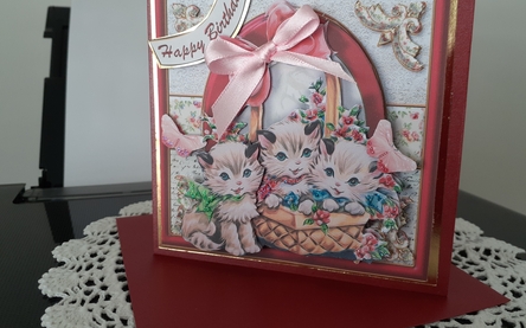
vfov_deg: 42.9
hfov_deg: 64.7
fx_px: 416
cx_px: 262
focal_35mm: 29
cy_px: 131
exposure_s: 1/50
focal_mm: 3.6
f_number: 1.9
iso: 64
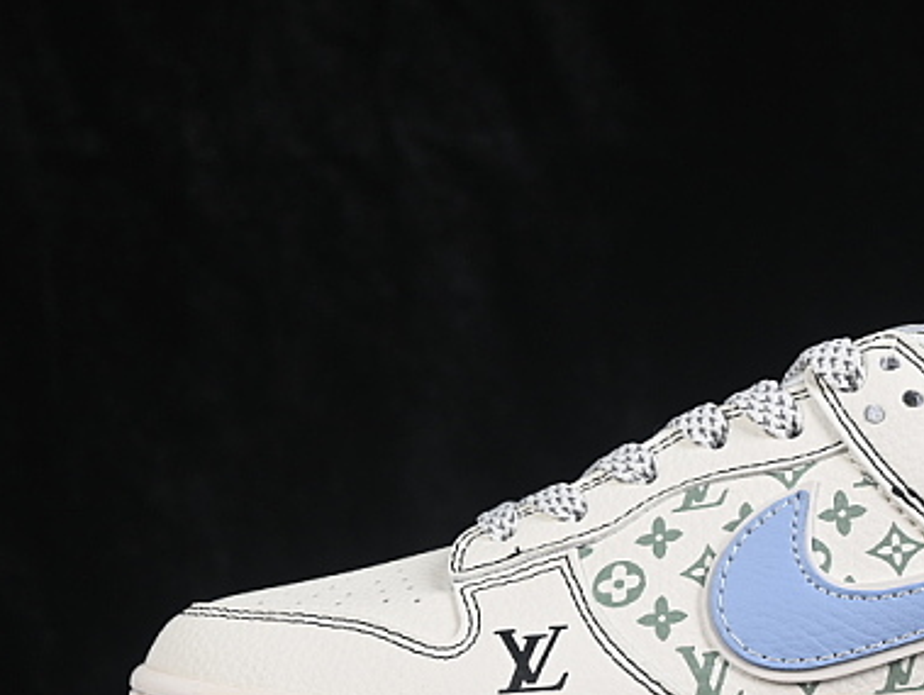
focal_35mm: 152
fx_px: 4061
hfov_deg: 12.9
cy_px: 426
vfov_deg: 9.8
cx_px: 785
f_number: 8
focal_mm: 50
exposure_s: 1/80
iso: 160
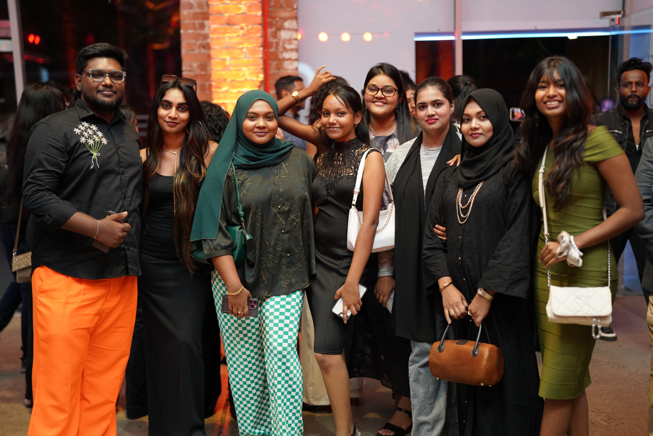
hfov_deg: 39.6
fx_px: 907
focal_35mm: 50
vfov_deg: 27.0
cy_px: 218
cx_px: 326
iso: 1250
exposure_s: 1/160
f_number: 1.8
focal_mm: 50
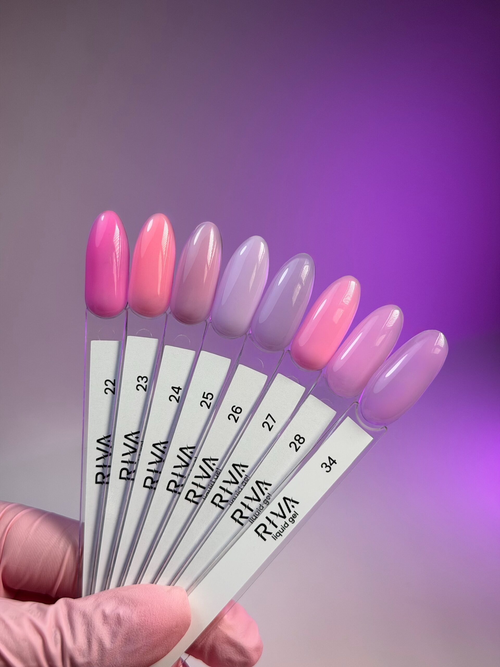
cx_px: 250
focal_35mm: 48
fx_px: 924
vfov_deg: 39.7
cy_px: 334
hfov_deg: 30.3
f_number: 1.78
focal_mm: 6.76
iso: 64
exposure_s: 1/2208
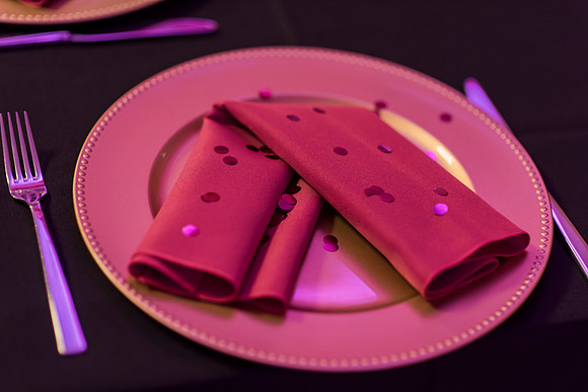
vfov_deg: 16.1
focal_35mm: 85
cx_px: 294
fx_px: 1389
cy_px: 196
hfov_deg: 23.9
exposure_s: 1/60
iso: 800
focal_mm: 85
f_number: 1.6
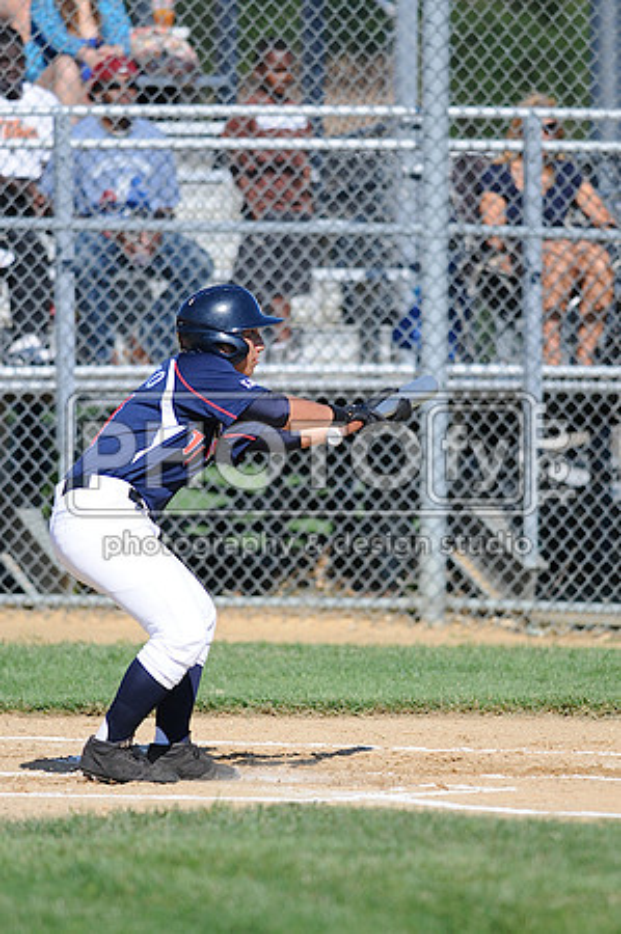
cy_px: 467
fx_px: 11670
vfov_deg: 4.6
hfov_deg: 3.0
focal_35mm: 450
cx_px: 310
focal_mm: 300
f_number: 4
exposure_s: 1/1600
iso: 200
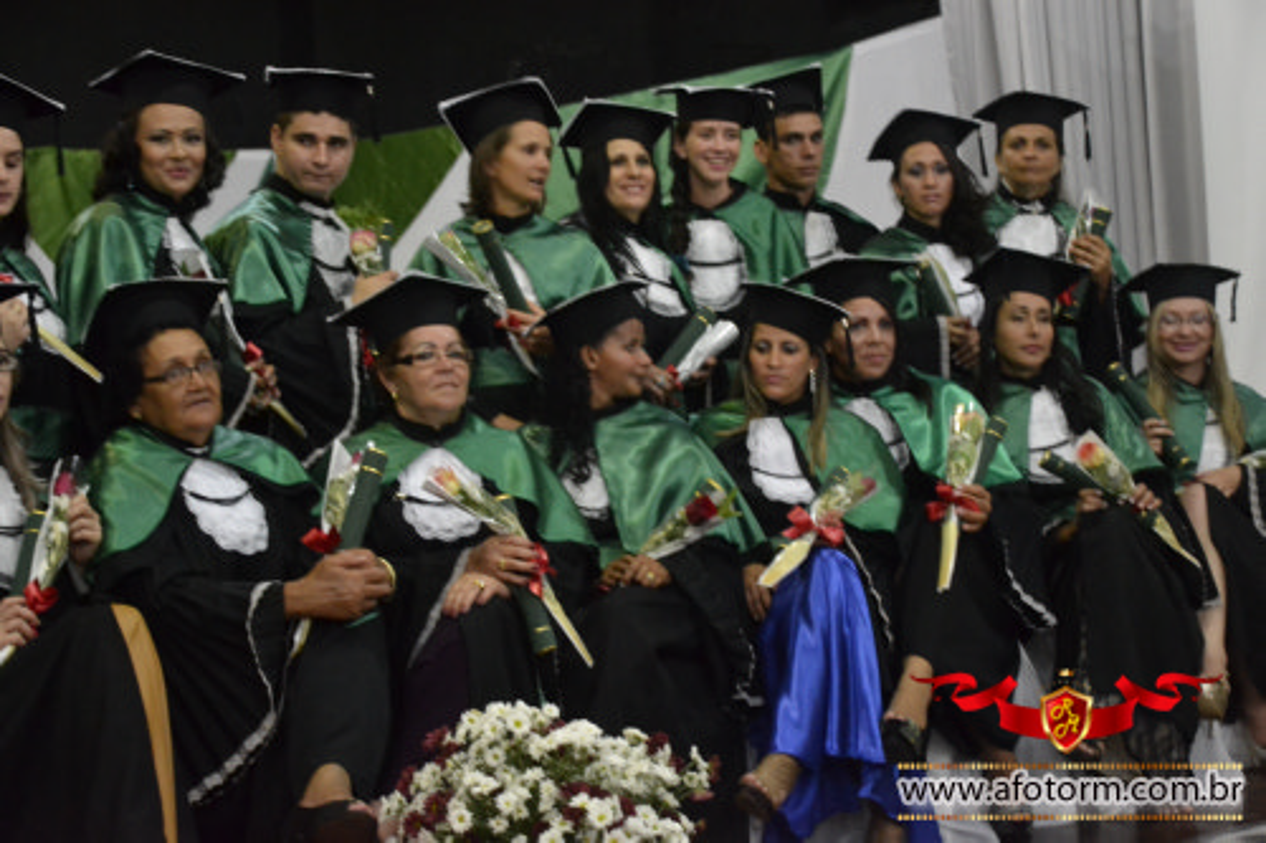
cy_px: 422
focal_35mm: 66
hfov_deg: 30.5
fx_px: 2320
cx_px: 633
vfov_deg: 20.6
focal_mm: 44
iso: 3200
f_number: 4.5
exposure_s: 1/30
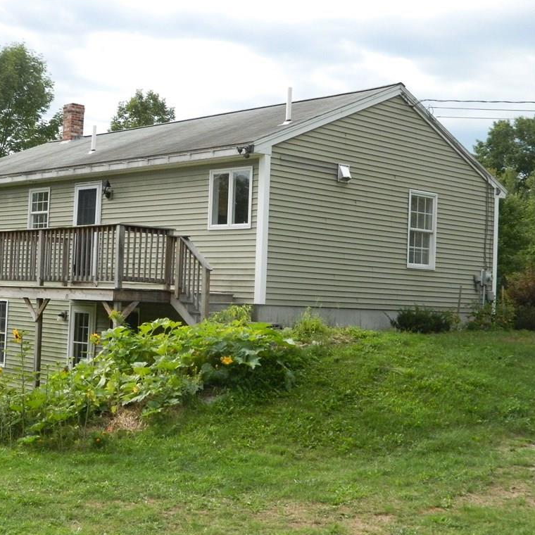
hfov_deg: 30.4
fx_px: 979
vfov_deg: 30.6
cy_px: 266
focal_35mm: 56
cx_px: 187
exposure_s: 1/1000
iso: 400
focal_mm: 8.4
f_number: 3.6
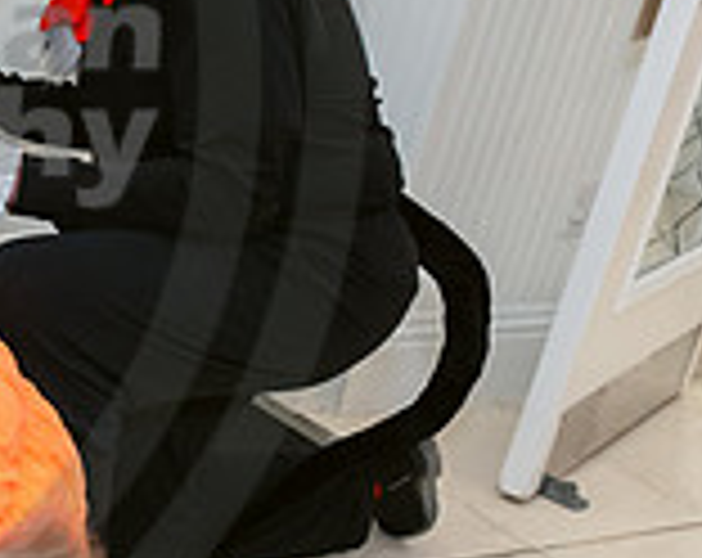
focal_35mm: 84
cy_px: 79
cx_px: -432
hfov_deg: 19.1
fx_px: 1741
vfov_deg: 18.0
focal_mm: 24
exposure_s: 1/60
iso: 2500
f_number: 9
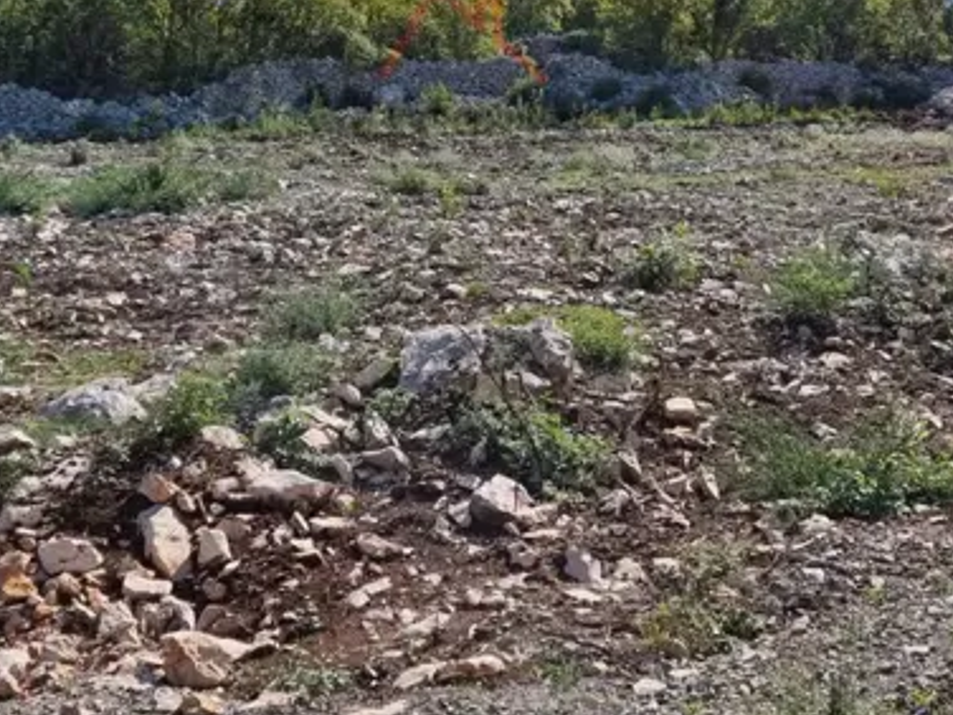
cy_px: 66
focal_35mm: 51
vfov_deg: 27.5
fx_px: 1404
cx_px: 431
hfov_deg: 37.5
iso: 50
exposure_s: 1/1232
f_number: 1.8
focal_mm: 6.7
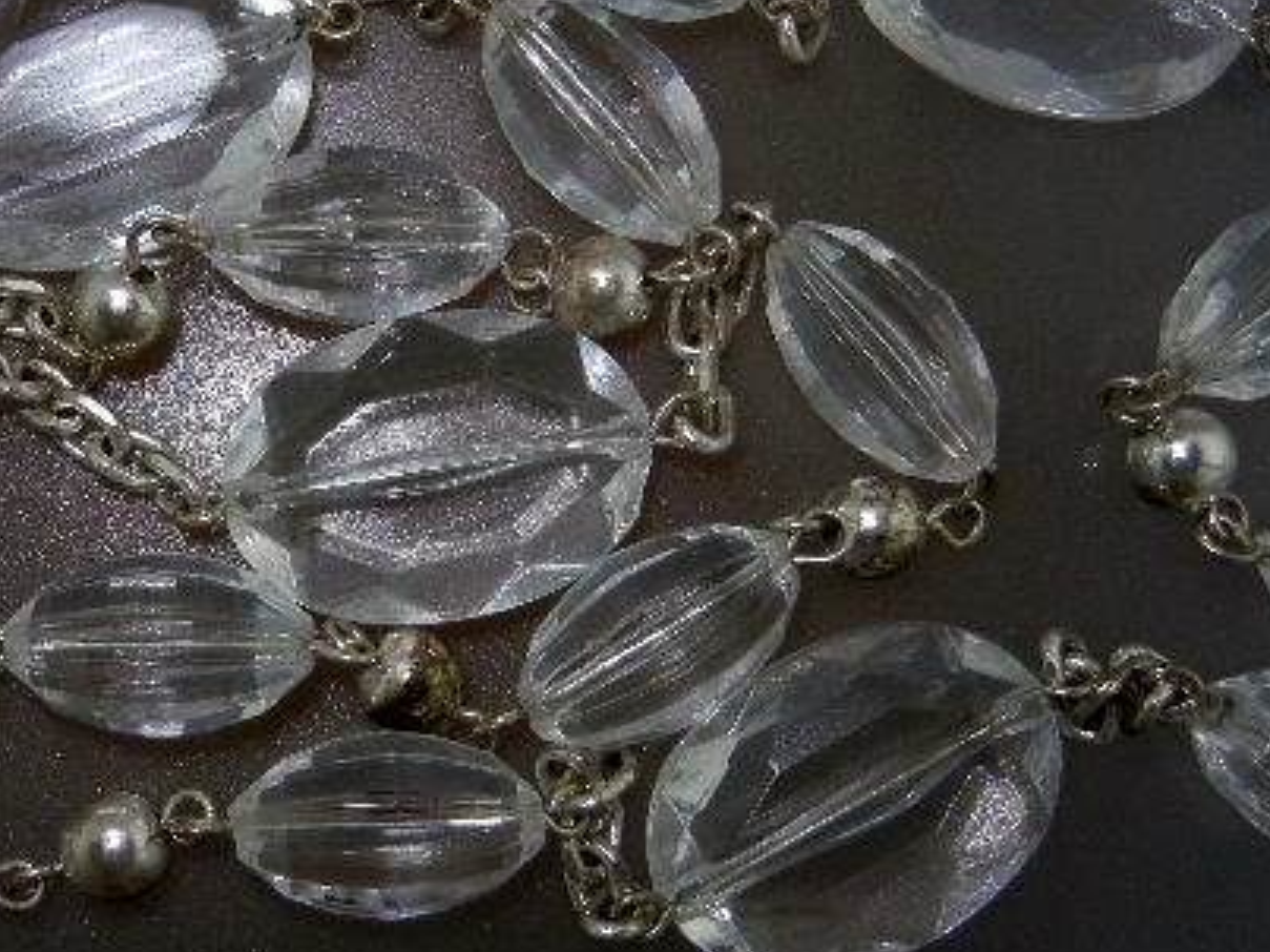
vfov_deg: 27.0
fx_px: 1981
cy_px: 470
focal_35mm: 54
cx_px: 394
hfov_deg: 35.1
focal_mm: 6.2
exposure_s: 1/30
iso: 333
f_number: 7.2
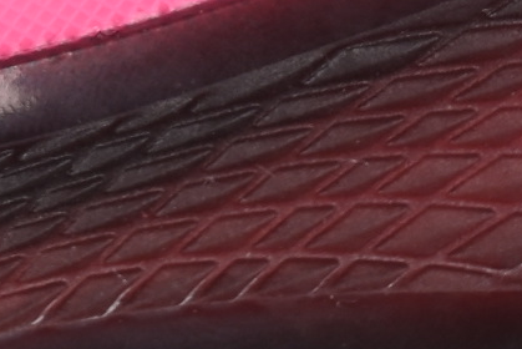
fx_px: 7226
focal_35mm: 498
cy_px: -440
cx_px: -258
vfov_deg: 2.7
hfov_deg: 4.1
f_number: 7.1
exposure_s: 1/80
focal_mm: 50
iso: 160
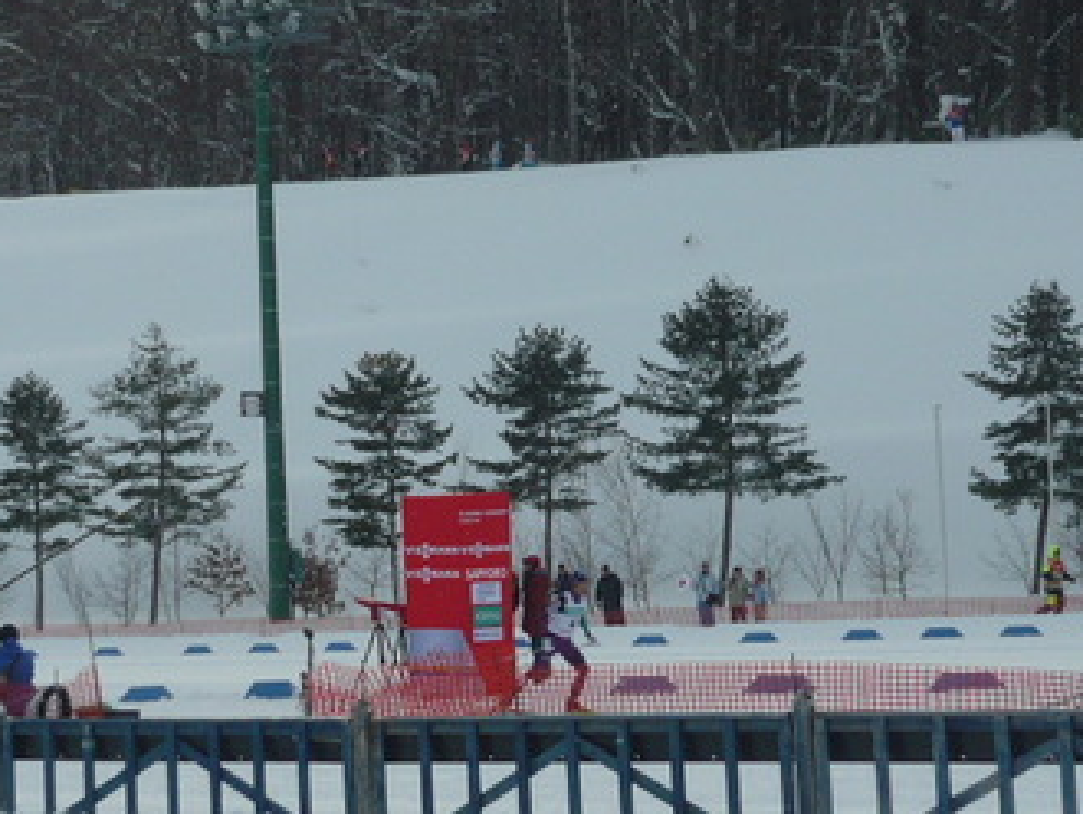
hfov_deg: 17.6
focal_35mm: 112
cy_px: 418
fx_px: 3507
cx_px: 555
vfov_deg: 13.2
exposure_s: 1/250
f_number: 10
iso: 100
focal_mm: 9.1
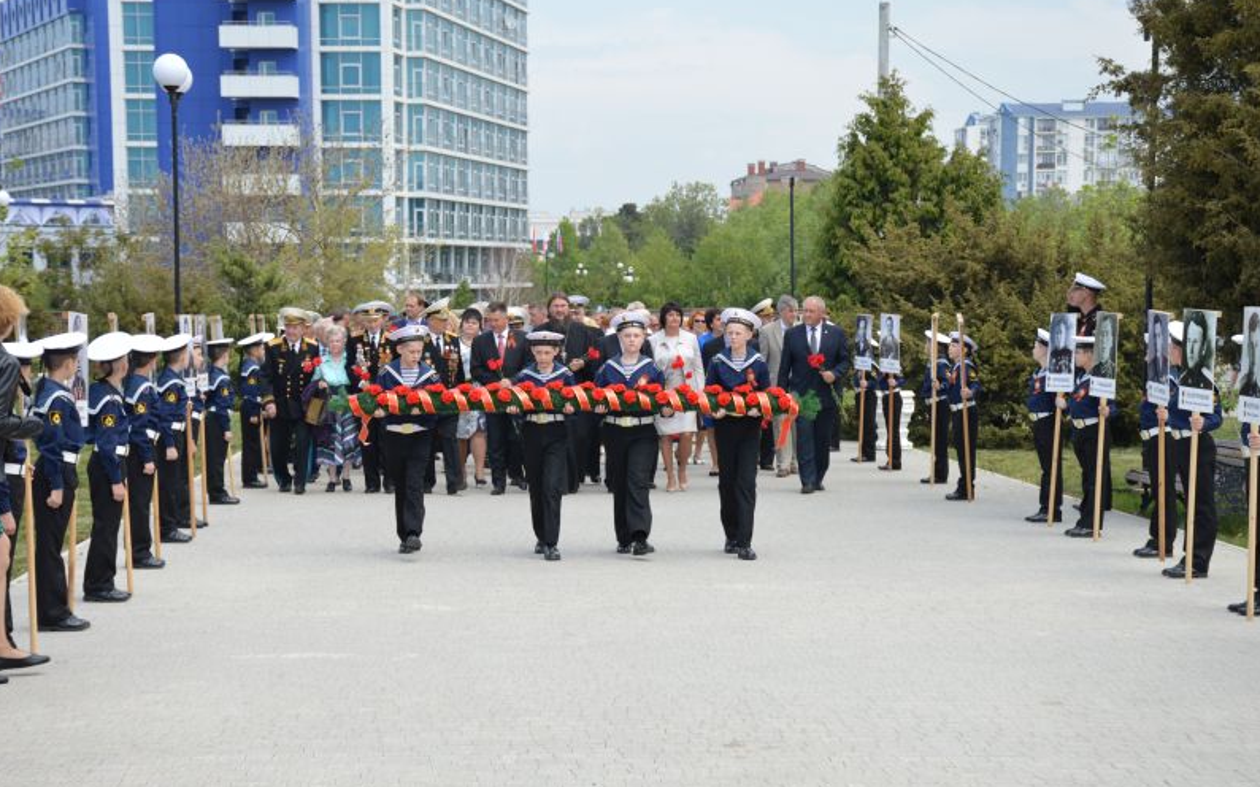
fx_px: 2644
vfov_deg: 16.9
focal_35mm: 77
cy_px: 405
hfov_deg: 26.8
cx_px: 628
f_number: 7.1
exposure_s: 1/200
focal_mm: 50
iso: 100
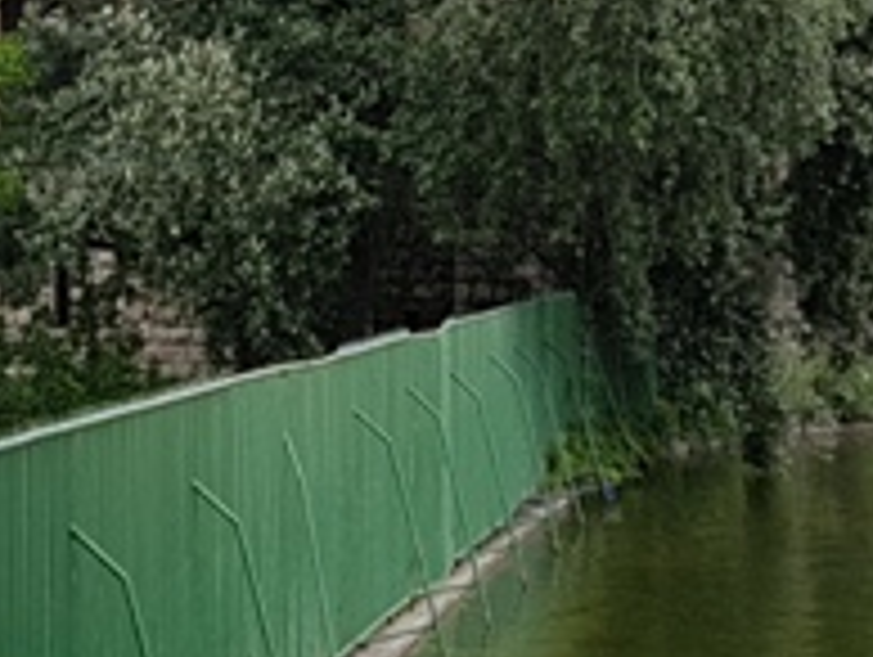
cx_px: 27
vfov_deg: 9.7
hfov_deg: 14.2
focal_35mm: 137
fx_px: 3459
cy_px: -842
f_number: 1.7
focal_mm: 4.2
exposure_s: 1/1336
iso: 50
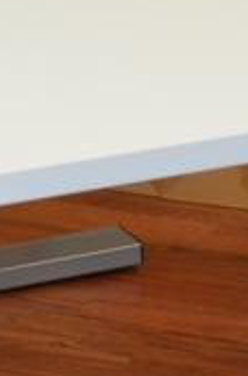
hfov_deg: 5.1
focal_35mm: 264
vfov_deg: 7.8
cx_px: 326
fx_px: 2750
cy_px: 283
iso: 560
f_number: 5
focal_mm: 38
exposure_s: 1/60
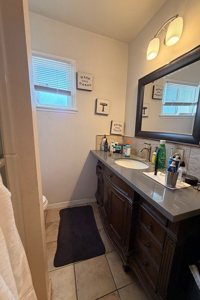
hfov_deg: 77.2
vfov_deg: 100.4
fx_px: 125
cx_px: 108
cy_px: 153
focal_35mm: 15
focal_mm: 2.22
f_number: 2.2
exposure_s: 1/60
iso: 200
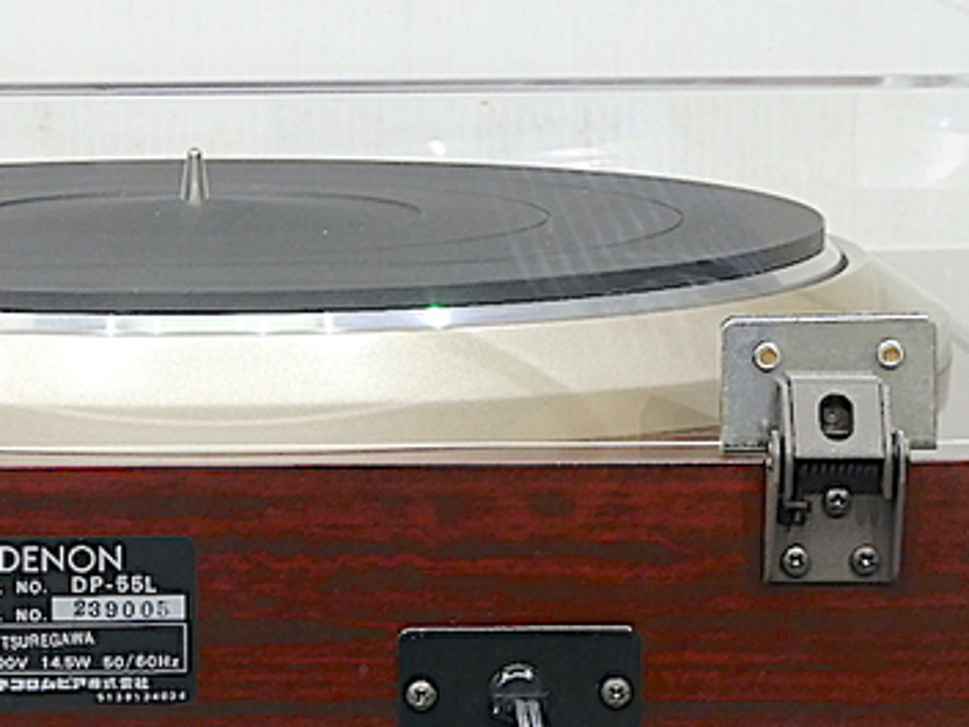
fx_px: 5628
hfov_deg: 9.8
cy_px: 453
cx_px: -33
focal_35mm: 201
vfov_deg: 7.4
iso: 200
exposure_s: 1/8
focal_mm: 13.2
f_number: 4.6
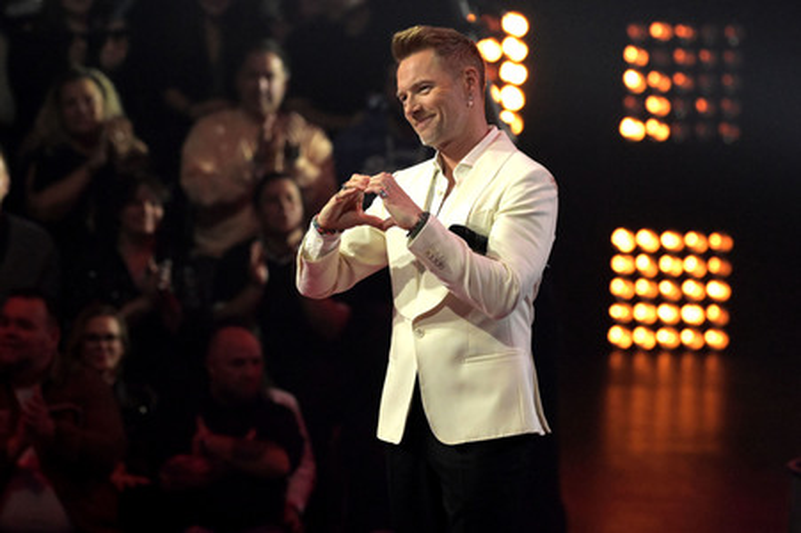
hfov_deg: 7.6
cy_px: 266
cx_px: 400
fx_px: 6003
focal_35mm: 270
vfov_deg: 5.1
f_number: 5.6
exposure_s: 1/640
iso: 12800
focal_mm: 270
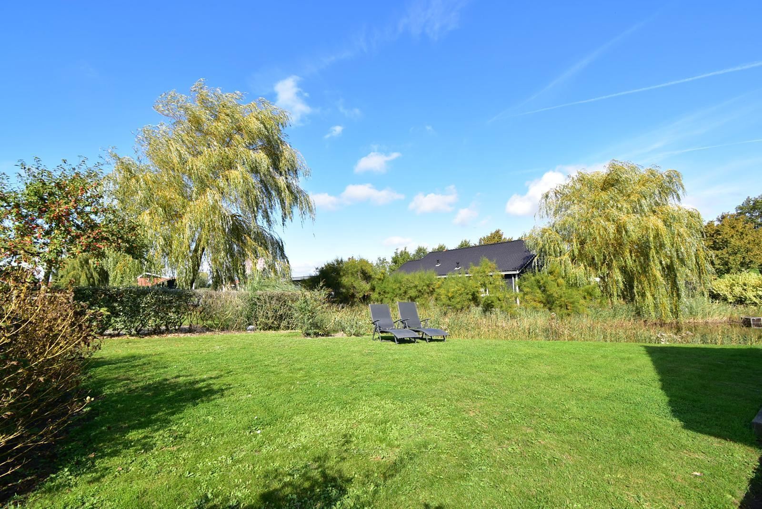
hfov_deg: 100.3
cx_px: 381
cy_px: 254
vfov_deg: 77.4
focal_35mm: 15
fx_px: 318
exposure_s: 1/160
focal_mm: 10
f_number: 6.3
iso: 100
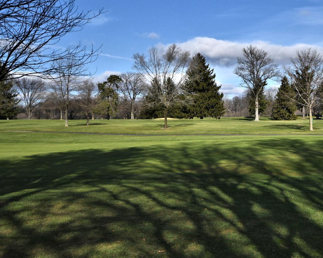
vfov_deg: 30.8
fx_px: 468
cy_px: 145
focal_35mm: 49
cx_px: 309
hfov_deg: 35.1
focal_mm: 18
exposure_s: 1/3200
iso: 200
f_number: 4.5
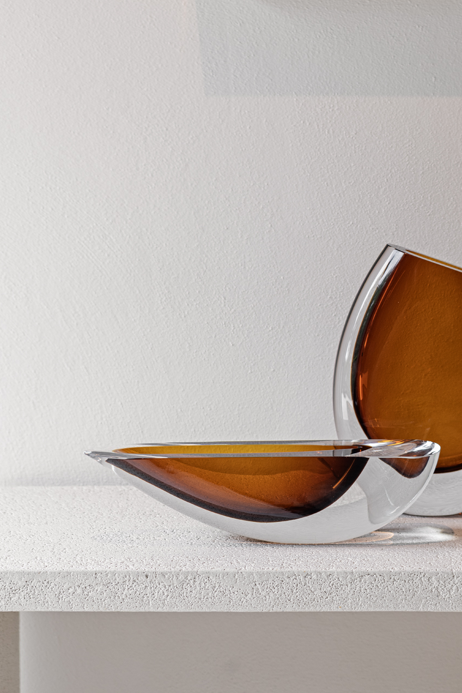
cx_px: 317
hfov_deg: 10.8
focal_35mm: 127
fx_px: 2445
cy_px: 319
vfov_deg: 16.1
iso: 100
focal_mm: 85
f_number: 5
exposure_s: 1/13
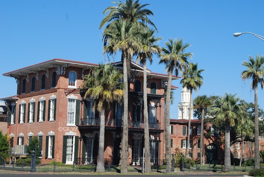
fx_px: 518
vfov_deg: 19.4
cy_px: 92
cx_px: 136
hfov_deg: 28.6
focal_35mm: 71
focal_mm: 45
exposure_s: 1/250
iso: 140
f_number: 10
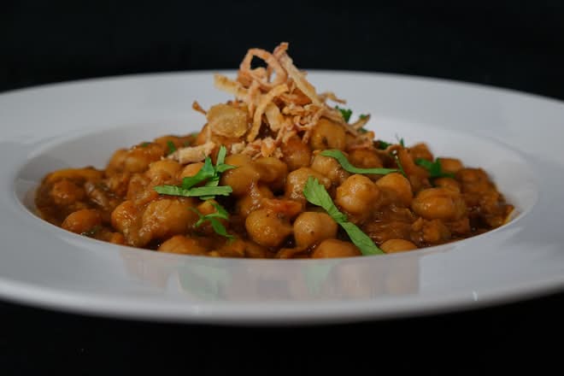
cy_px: 188
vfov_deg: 31.9
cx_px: 282
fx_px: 658
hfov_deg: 46.4
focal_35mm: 42
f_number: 6.3
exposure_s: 1/60
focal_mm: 28
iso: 1000
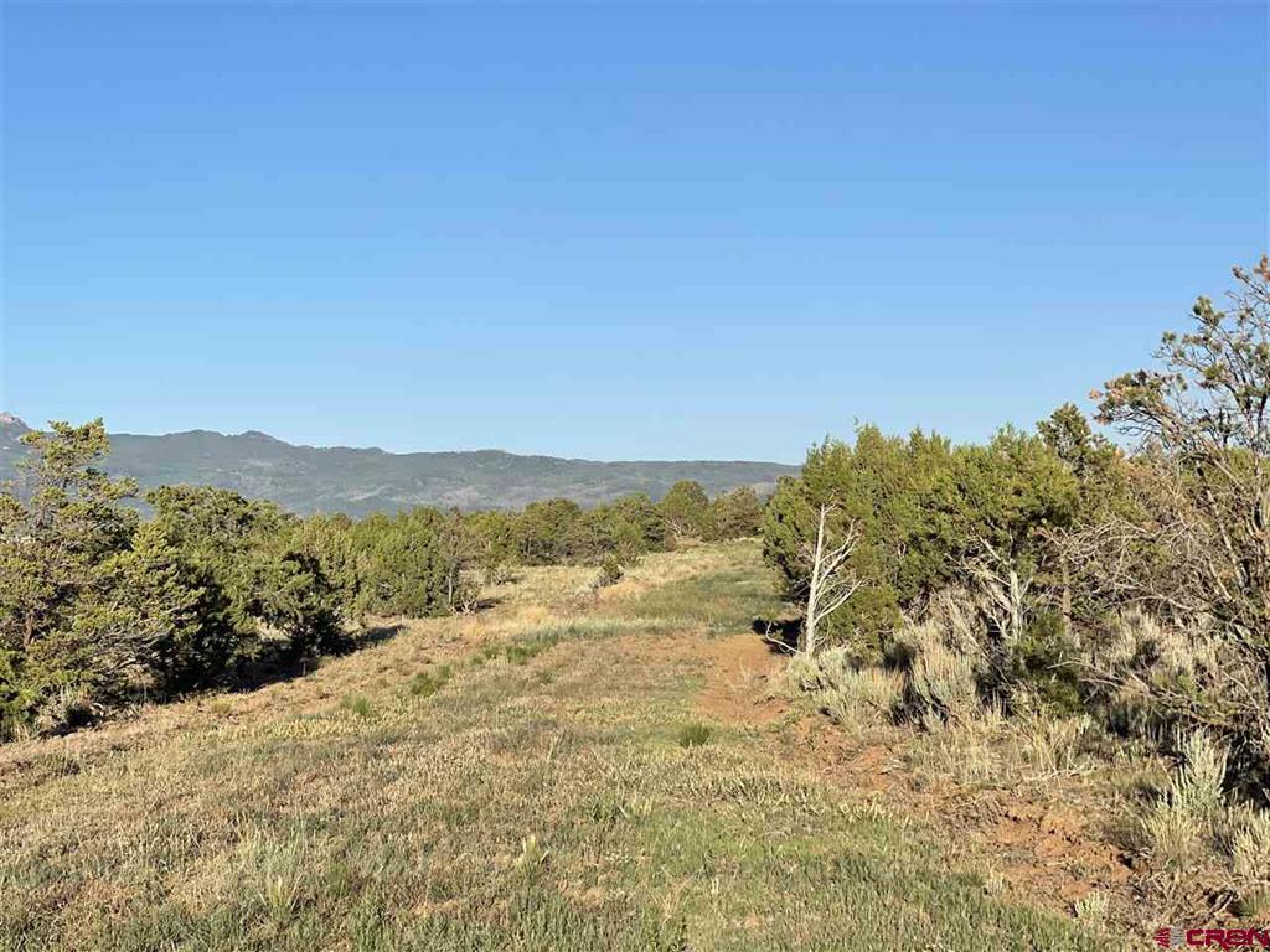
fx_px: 2348
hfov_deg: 30.3
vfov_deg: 22.9
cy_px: 476
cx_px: 635
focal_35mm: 64
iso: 20
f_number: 2.2
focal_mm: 7.5
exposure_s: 1/1309
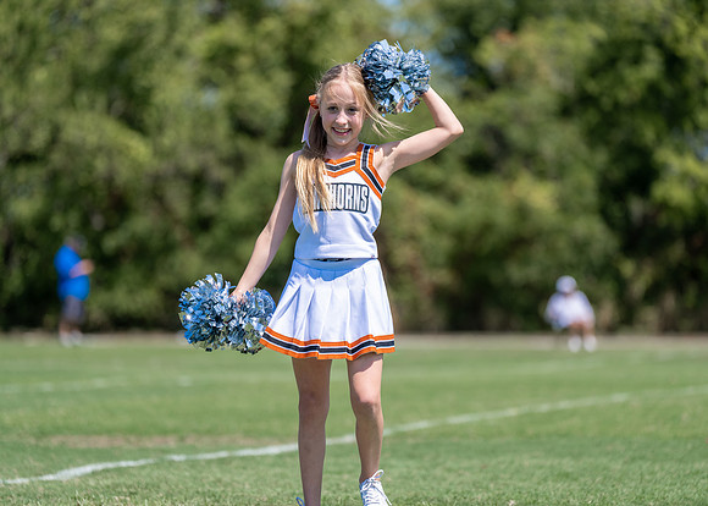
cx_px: 354
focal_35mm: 158
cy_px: 253
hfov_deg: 12.7
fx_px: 3176
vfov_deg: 9.1
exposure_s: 1/2000
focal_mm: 148
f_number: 2.8
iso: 100
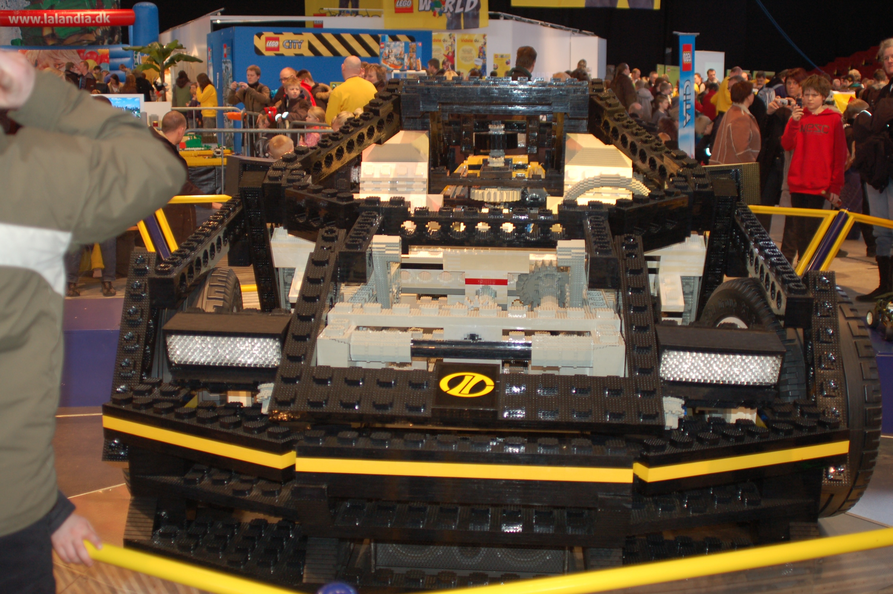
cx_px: 446
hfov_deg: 46.4
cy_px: 297
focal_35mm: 42
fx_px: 1041
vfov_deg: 31.8
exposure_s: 1/60
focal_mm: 28
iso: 400
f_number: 2.8
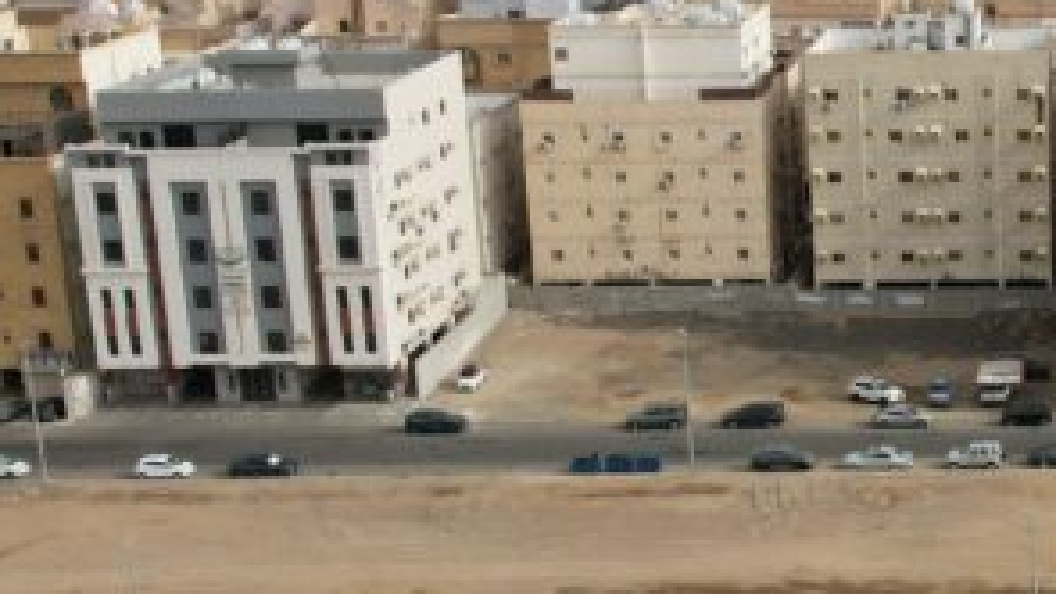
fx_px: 2240
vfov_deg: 15.1
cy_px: 413
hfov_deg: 24.2
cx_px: 1256
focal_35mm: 80
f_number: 2.8
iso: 120
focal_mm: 8.38
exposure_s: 1/2000
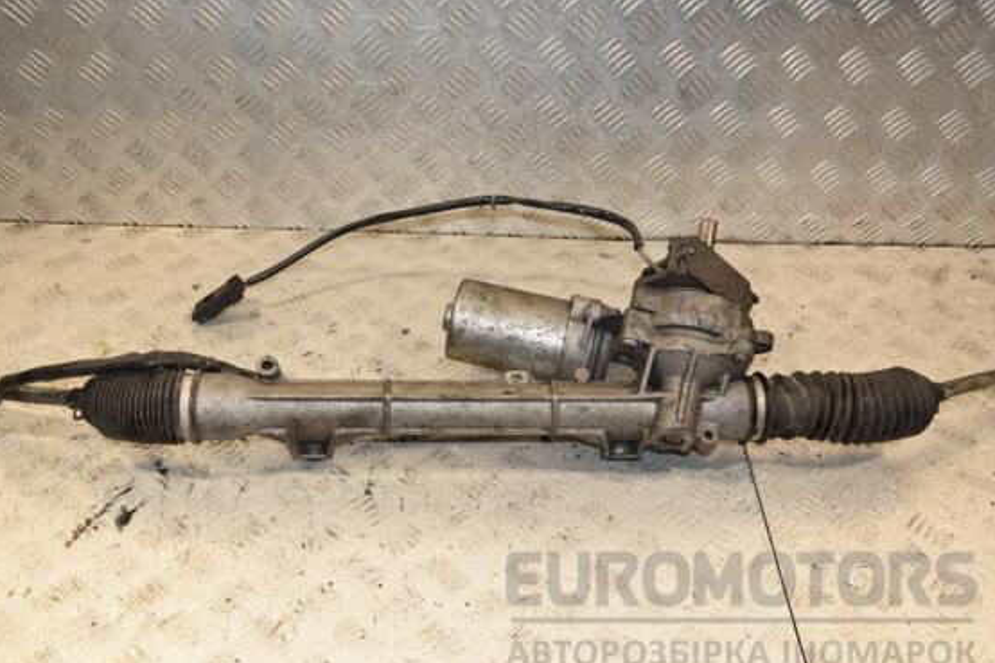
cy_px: 340
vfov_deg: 34.2
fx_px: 1078
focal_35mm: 39
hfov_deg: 49.5
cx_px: 472
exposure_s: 1/200
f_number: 6.3
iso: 800
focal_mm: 24
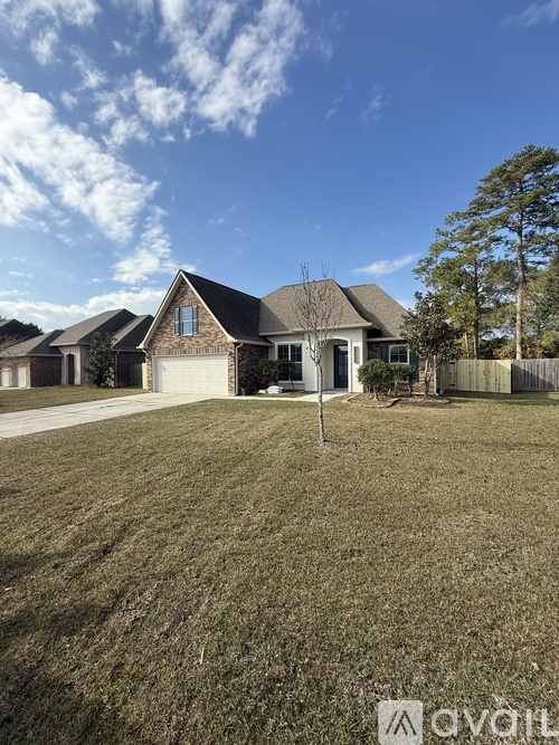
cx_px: 280
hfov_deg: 85.7
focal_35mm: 14
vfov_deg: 102.1
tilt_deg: +0.1
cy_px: 372
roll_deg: +0.2
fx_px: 302
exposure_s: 1/1312
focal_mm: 2.22
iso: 50
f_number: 2.2
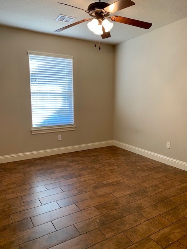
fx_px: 187
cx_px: 94
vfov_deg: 67.3
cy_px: 124
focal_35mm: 26
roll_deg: +0.0
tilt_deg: -6.7
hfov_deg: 53.1
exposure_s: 1/60
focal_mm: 4.25
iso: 125
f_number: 1.8
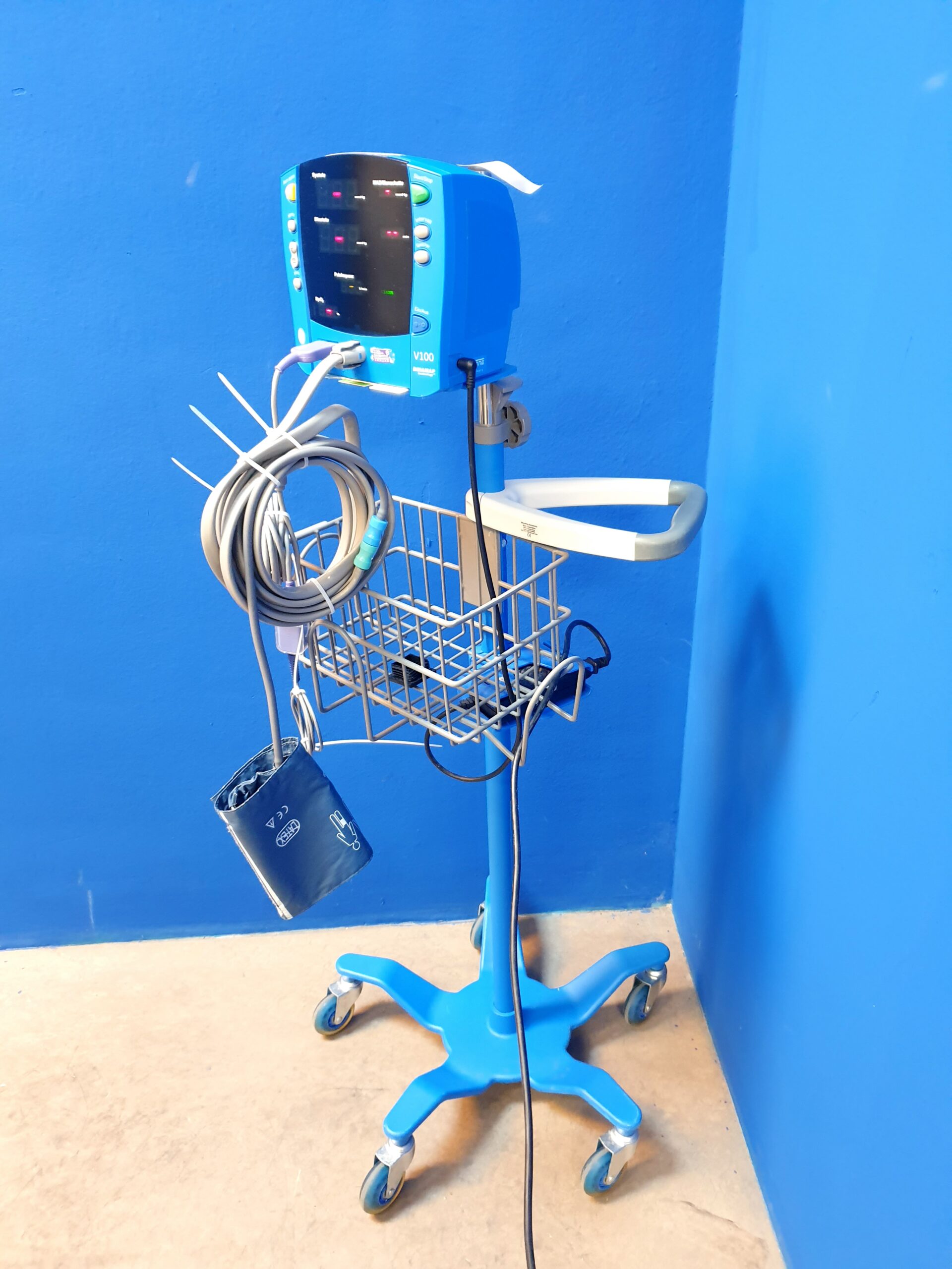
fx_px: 953
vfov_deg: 67.3
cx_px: 476
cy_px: 634
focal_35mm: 26
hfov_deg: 53.1
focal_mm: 4.3
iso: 250
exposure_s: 1/25
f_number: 1.5
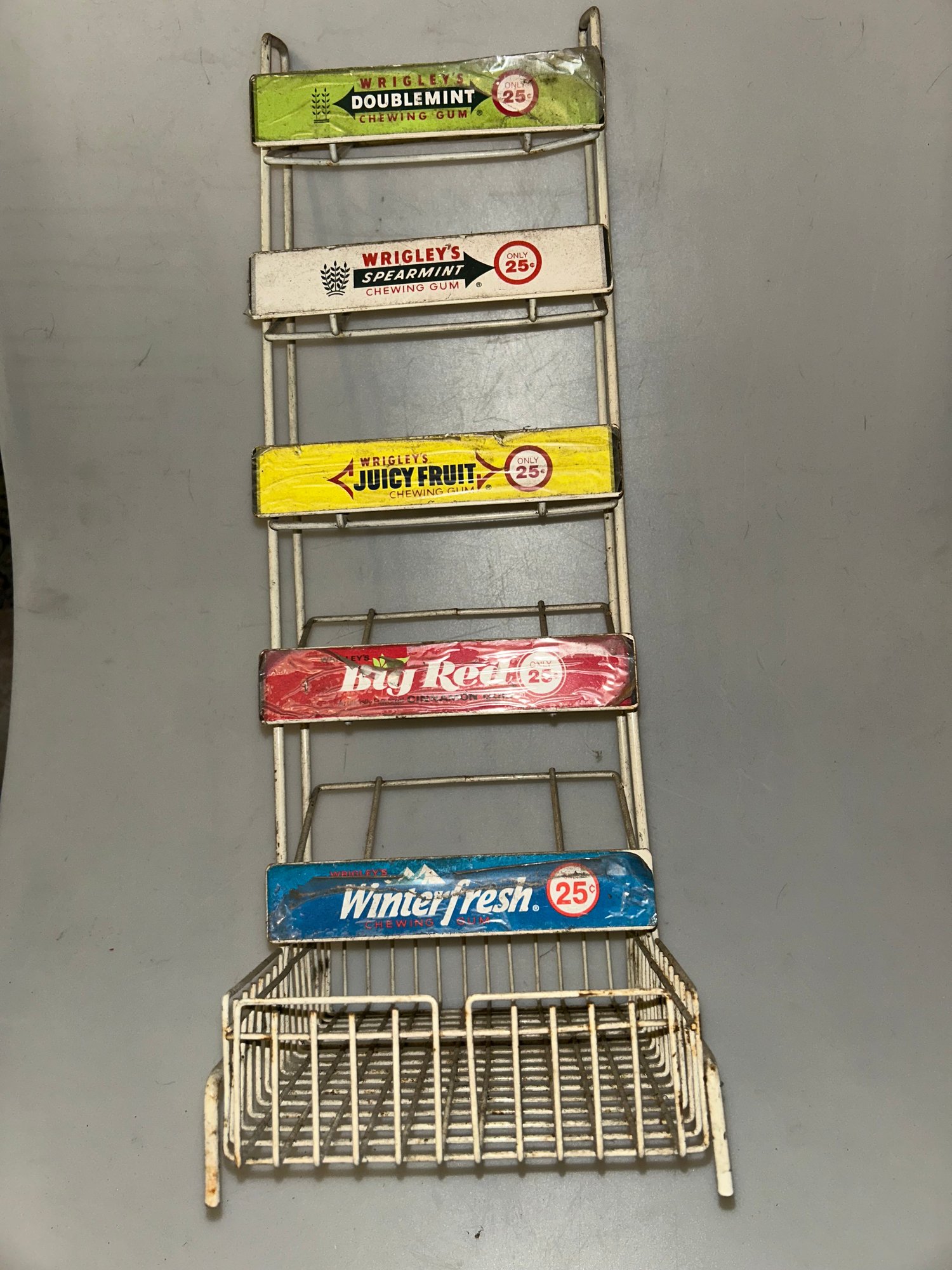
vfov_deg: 67.3
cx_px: 476
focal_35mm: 26
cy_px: 635
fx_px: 953
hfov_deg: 53.1
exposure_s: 1/30
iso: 40
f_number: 1.5
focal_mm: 5.7
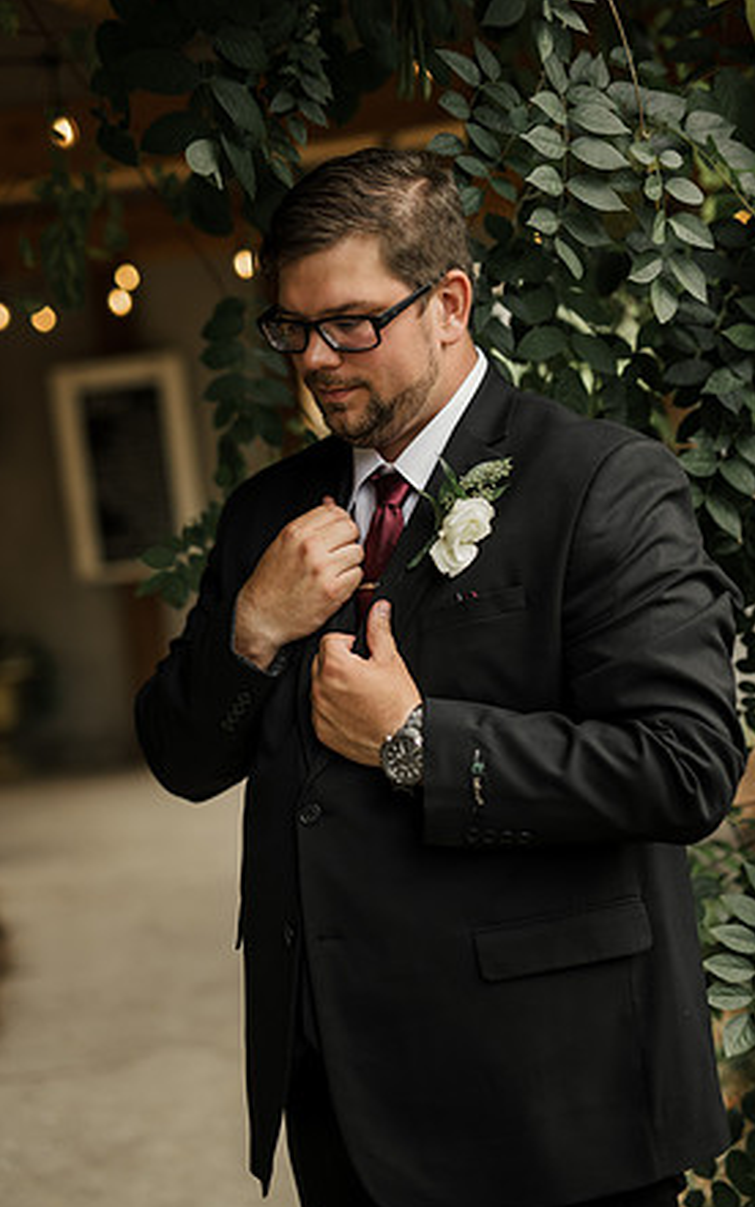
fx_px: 1710
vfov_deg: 38.9
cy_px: 613
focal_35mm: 52
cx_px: 386
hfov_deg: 24.9
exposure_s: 1/200
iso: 100
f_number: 1.8
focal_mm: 50
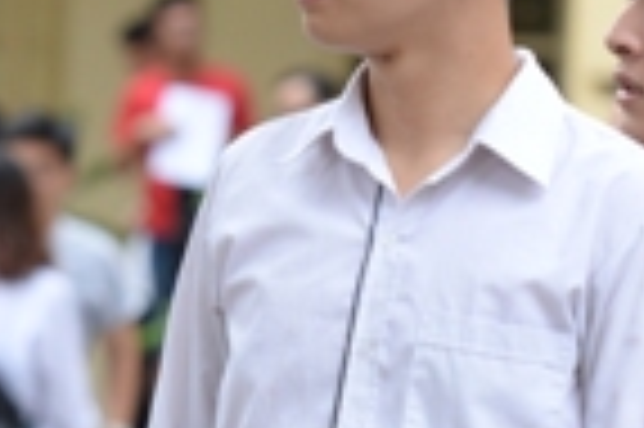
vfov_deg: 2.4
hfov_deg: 3.6
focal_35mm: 567
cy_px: 433
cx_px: -182
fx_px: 10131
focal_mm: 135
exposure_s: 1/400
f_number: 4.5
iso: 500
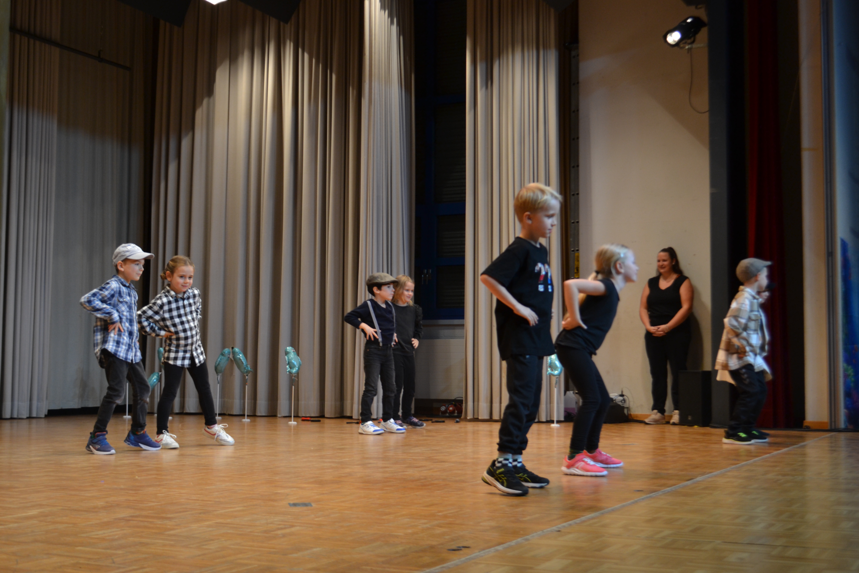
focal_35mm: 48
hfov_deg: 41.1
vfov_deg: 28.1
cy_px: 286
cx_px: 430
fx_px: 1145
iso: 400
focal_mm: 32
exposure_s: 1/60
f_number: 4.8
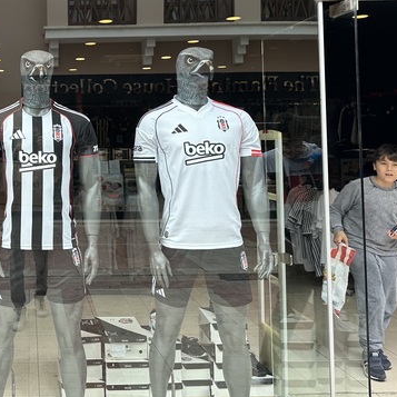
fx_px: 532
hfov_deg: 37.8
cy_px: 118
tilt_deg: -0.5
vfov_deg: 40.2
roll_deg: +0.9
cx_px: 30
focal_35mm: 41
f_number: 1.78
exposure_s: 1/355
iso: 80
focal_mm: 6.86
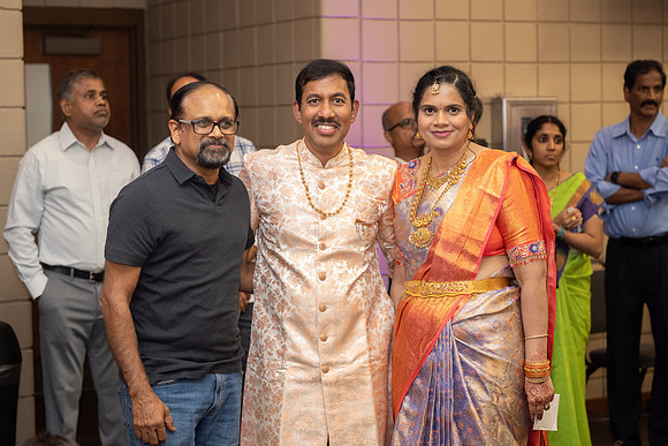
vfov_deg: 16.9
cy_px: 223
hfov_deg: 25.0
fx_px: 1504
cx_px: 324
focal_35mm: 81
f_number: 3.2
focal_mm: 77
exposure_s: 1/160
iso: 1000
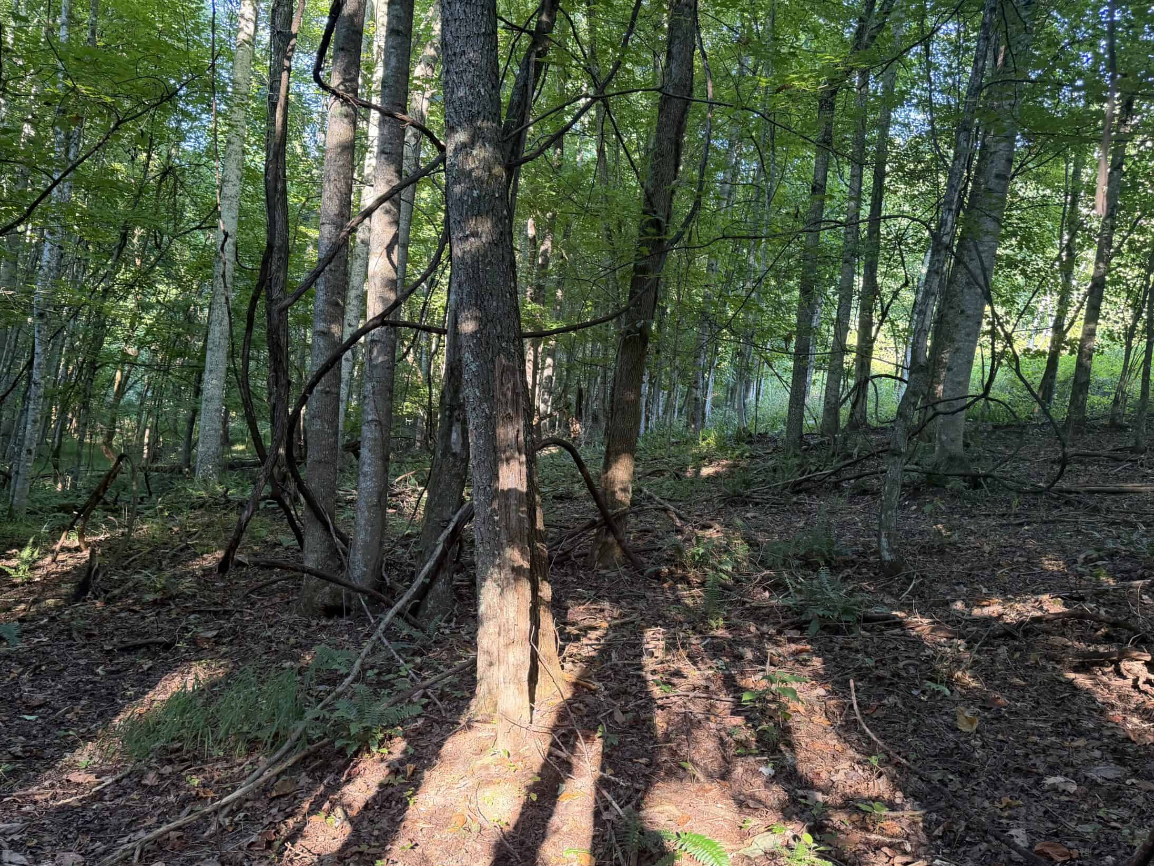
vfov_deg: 49.7
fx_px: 934
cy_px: 471
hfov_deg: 63.4
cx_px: 590
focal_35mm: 28
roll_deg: -6.7
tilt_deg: +1.1
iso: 250
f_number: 1.78
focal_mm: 6.76
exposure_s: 1/60
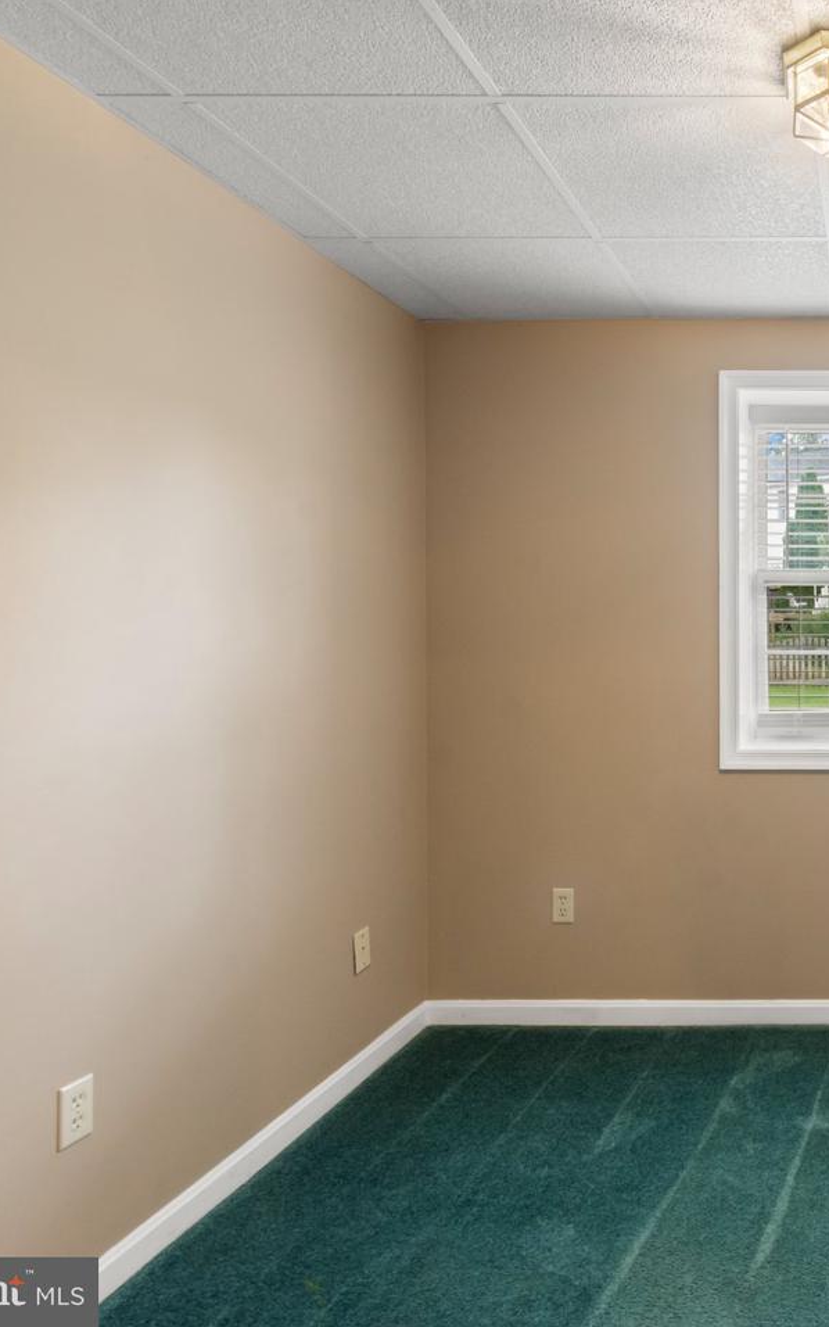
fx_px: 832
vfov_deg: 77.2
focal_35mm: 23
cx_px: 880
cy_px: 663
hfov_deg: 43.1
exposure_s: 1/4
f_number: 9
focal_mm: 10
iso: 500
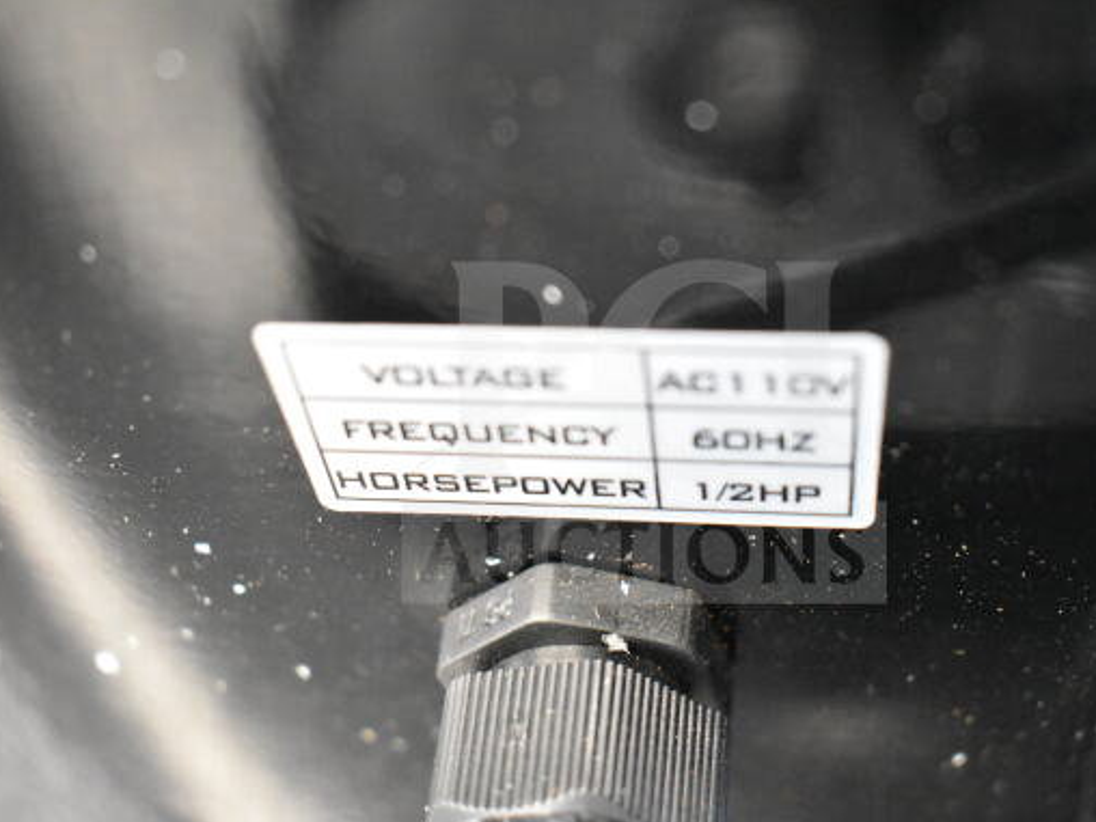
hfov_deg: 36.7
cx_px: 643
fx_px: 1646
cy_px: 433
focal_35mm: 52
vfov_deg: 28.0
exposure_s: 1/50
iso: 8000
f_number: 4.2
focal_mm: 30
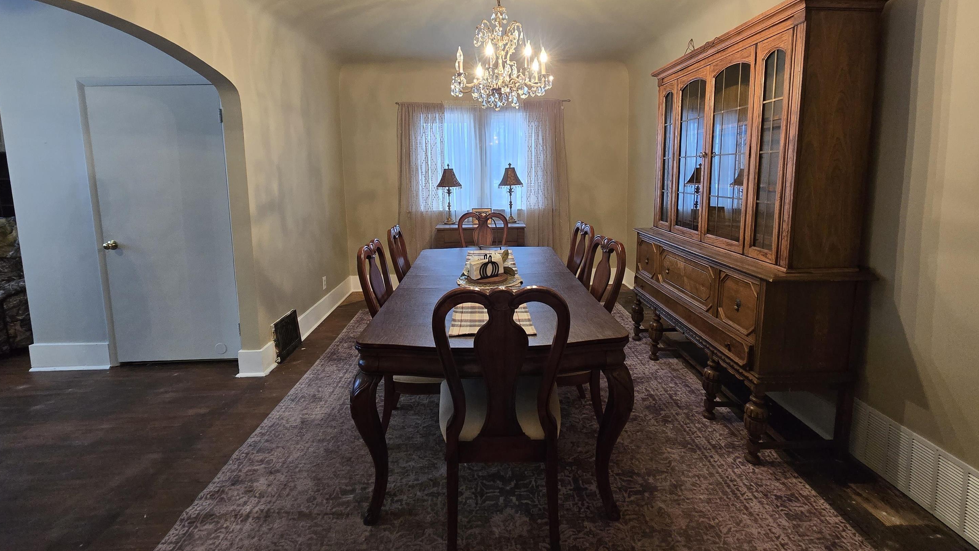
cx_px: 498
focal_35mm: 15
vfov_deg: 69.5
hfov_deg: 103.0
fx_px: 389
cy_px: 210
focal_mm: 2.2
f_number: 2.2
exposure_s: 1/60
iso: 500
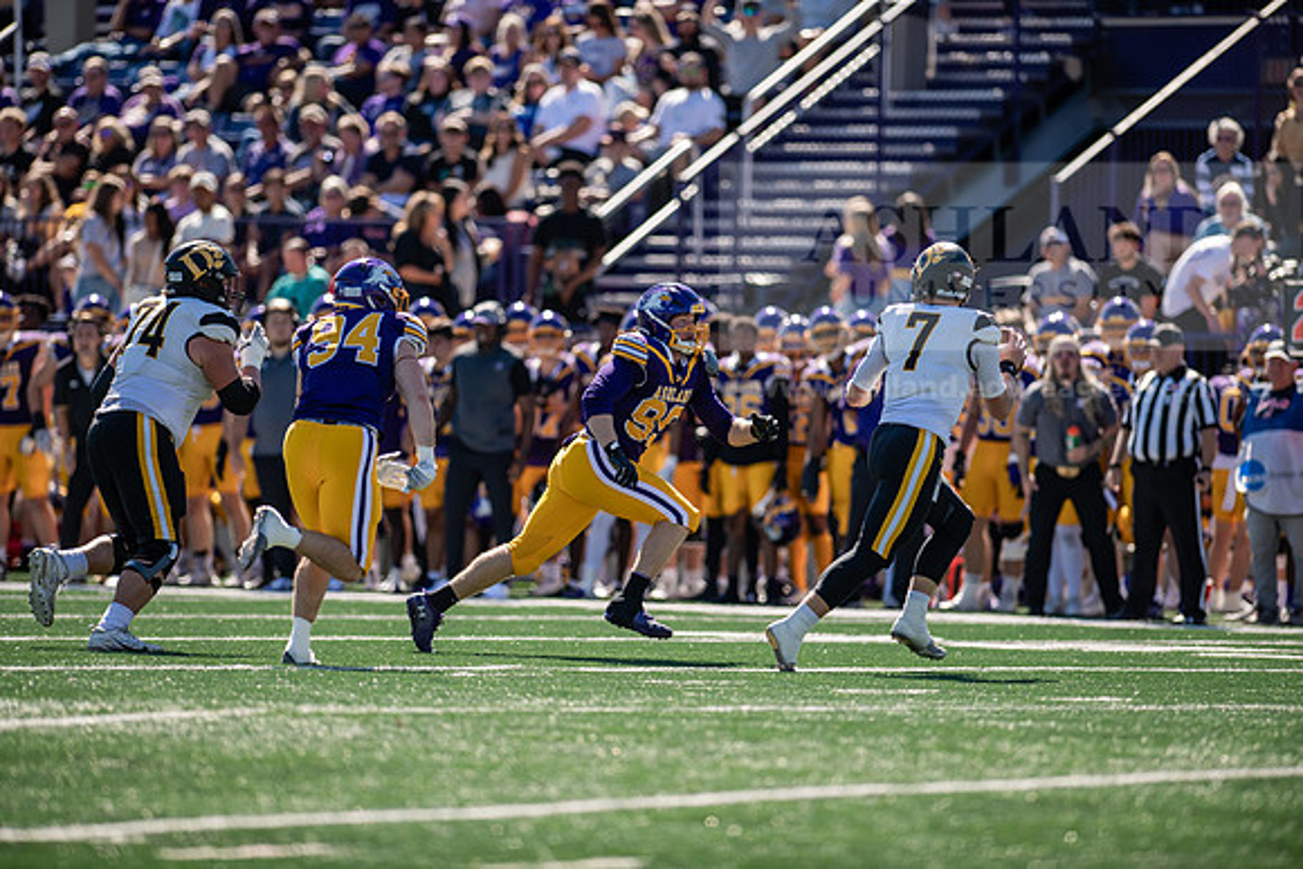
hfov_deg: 6.9
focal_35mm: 300
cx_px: 652
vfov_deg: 4.6
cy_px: 434
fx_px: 10860
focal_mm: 300
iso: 200
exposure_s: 1/1250
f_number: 3.2
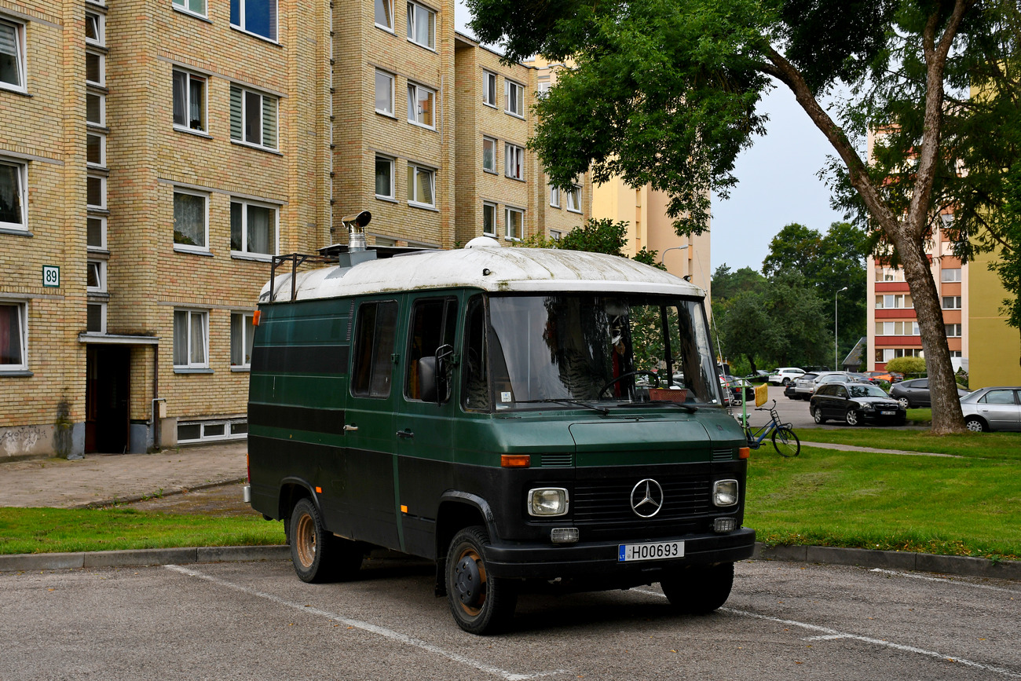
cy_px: 340
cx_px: 510
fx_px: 1361
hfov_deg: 41.1
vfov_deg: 28.1
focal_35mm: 48
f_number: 6.3
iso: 200
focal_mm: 32
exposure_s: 1/40
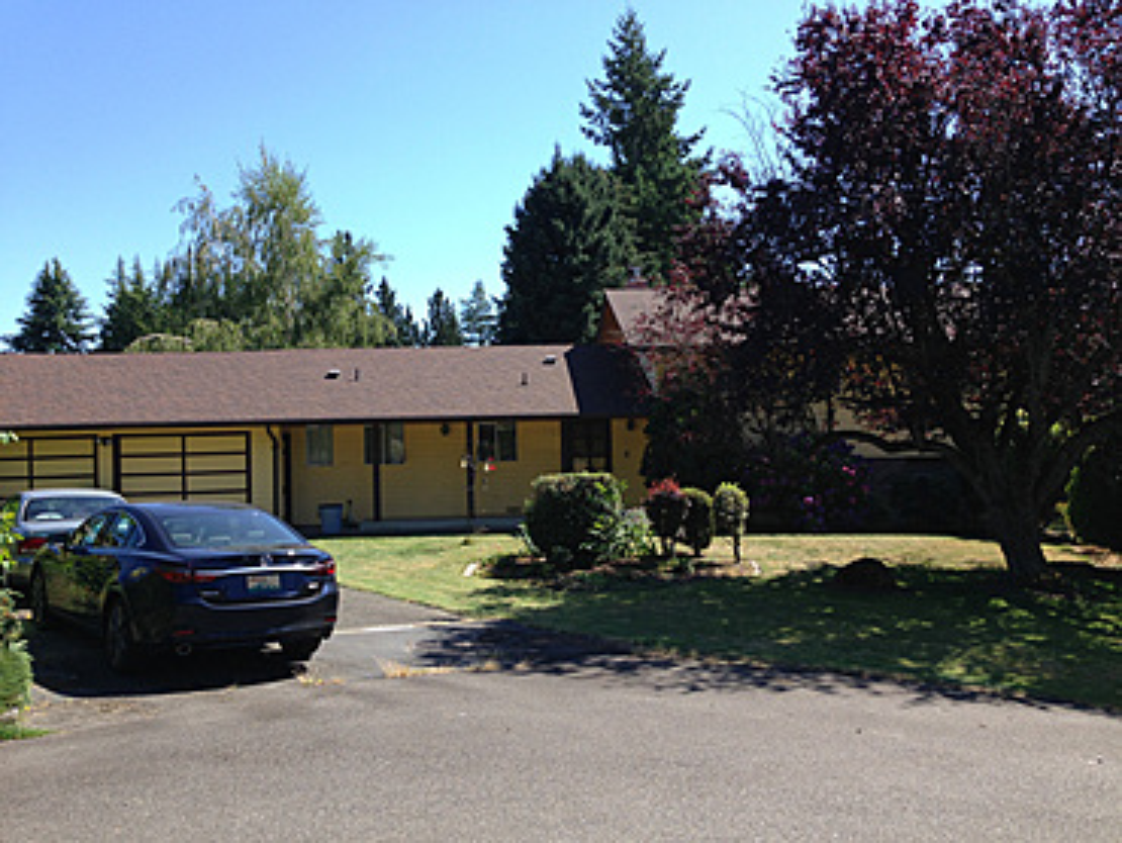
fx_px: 1070
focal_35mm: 33
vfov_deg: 43.0
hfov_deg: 55.3
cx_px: 561
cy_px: 422
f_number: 2.4
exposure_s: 1/695
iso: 50
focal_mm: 4.12
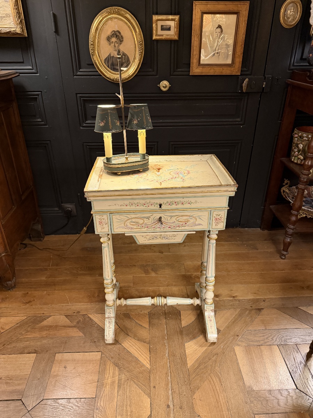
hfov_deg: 56.8
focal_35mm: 24
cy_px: 209
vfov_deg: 71.6
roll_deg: +0.0
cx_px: 156
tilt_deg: -28.7
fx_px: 289
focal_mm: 6.76
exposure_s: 1/50
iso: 800
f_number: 1.78
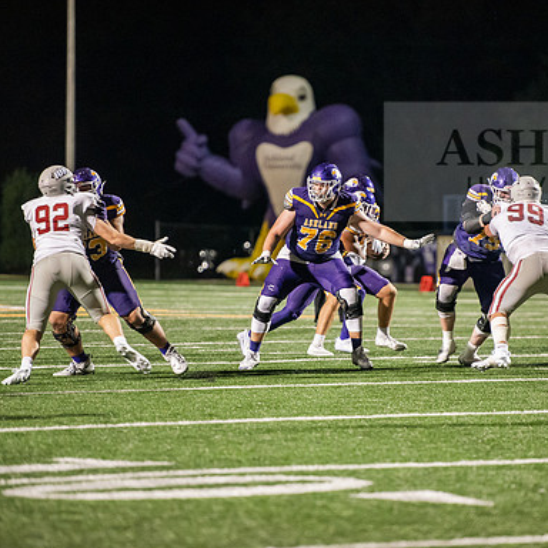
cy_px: 275
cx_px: 341
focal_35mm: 257
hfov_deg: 6.8
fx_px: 4603
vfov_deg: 6.8
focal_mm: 200
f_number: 3.2
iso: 5000
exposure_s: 1/400
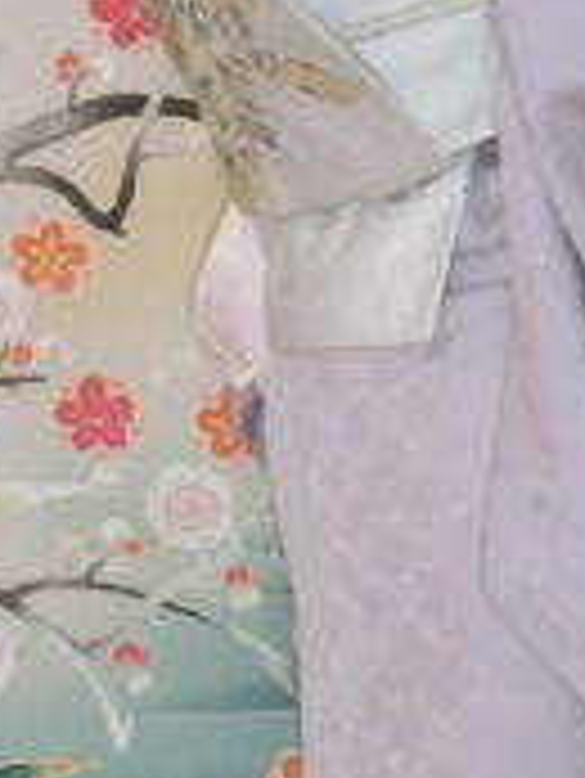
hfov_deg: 8.4
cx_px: 558
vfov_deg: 11.2
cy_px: 414
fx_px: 3961
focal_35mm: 176
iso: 400
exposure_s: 1/60
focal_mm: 6.67
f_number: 3.9
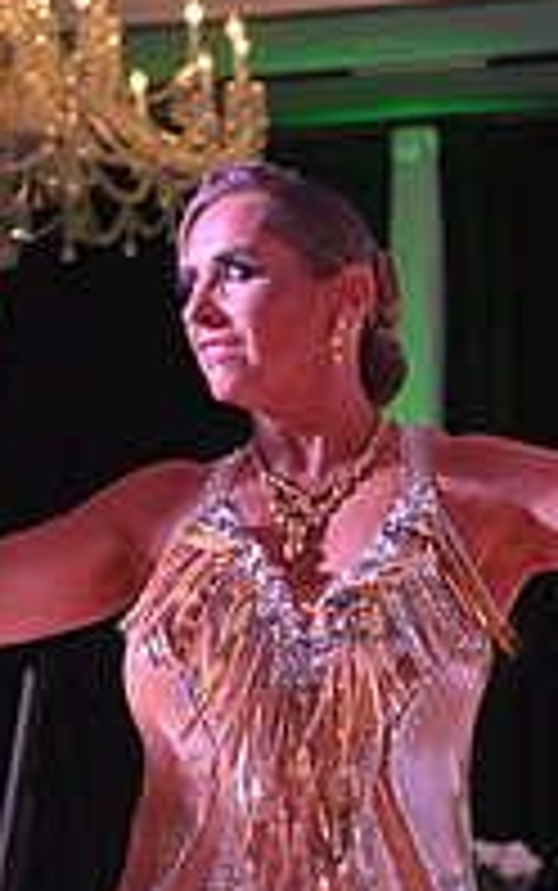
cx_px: 457
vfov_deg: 9.9
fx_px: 5078
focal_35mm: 209
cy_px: 1094
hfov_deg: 6.3
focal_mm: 70
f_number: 7.1
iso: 5000
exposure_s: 1/400
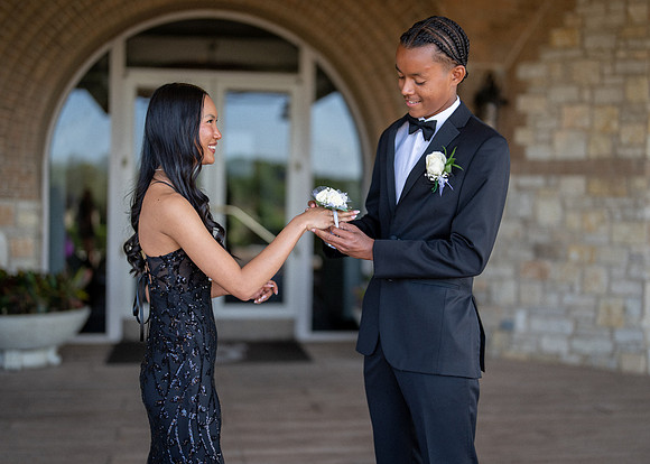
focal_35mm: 53
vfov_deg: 26.5
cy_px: 235
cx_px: 349
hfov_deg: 36.5
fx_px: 986
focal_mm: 50
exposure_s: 1/1250
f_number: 1.3
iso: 160
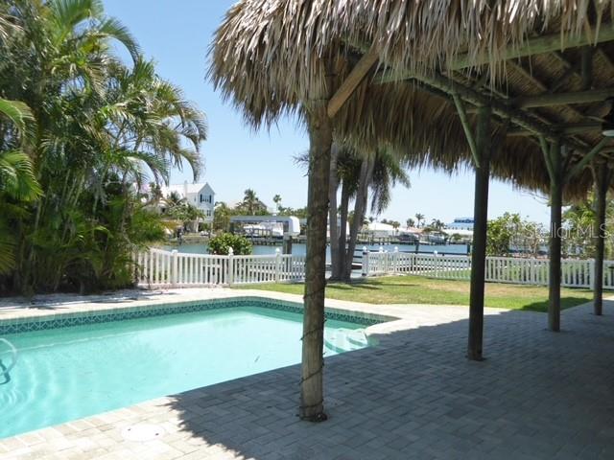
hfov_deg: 61.7
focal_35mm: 29
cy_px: 230
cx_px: 307
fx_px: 514
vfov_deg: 48.2
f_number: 4
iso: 200
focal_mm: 5
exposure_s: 1/800
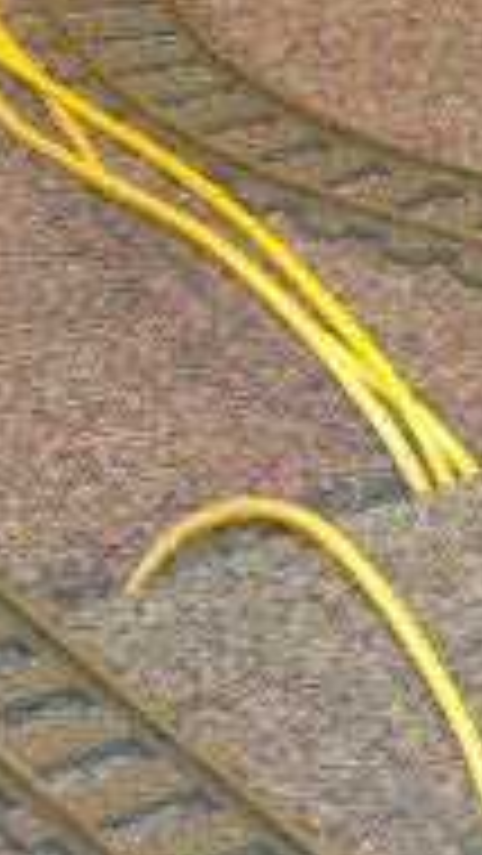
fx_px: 5255
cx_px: 694
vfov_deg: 9.2
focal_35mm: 231
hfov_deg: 5.2
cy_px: -140
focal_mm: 31
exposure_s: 1/60
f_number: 4
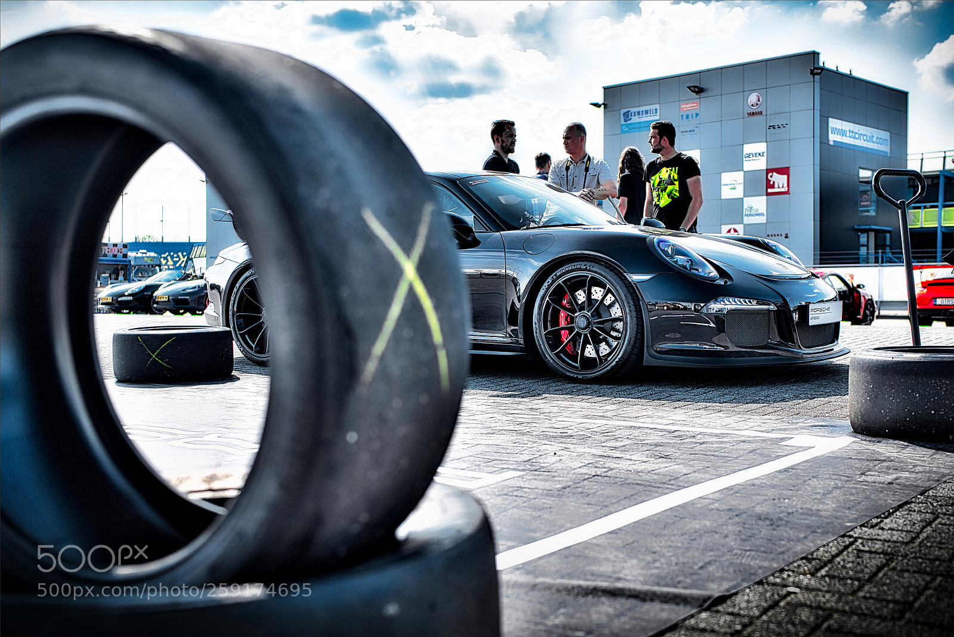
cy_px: 318
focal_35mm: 35
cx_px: 477
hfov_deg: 54.4
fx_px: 928
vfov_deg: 37.9
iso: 100
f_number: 2.8
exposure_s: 1/400
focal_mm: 35
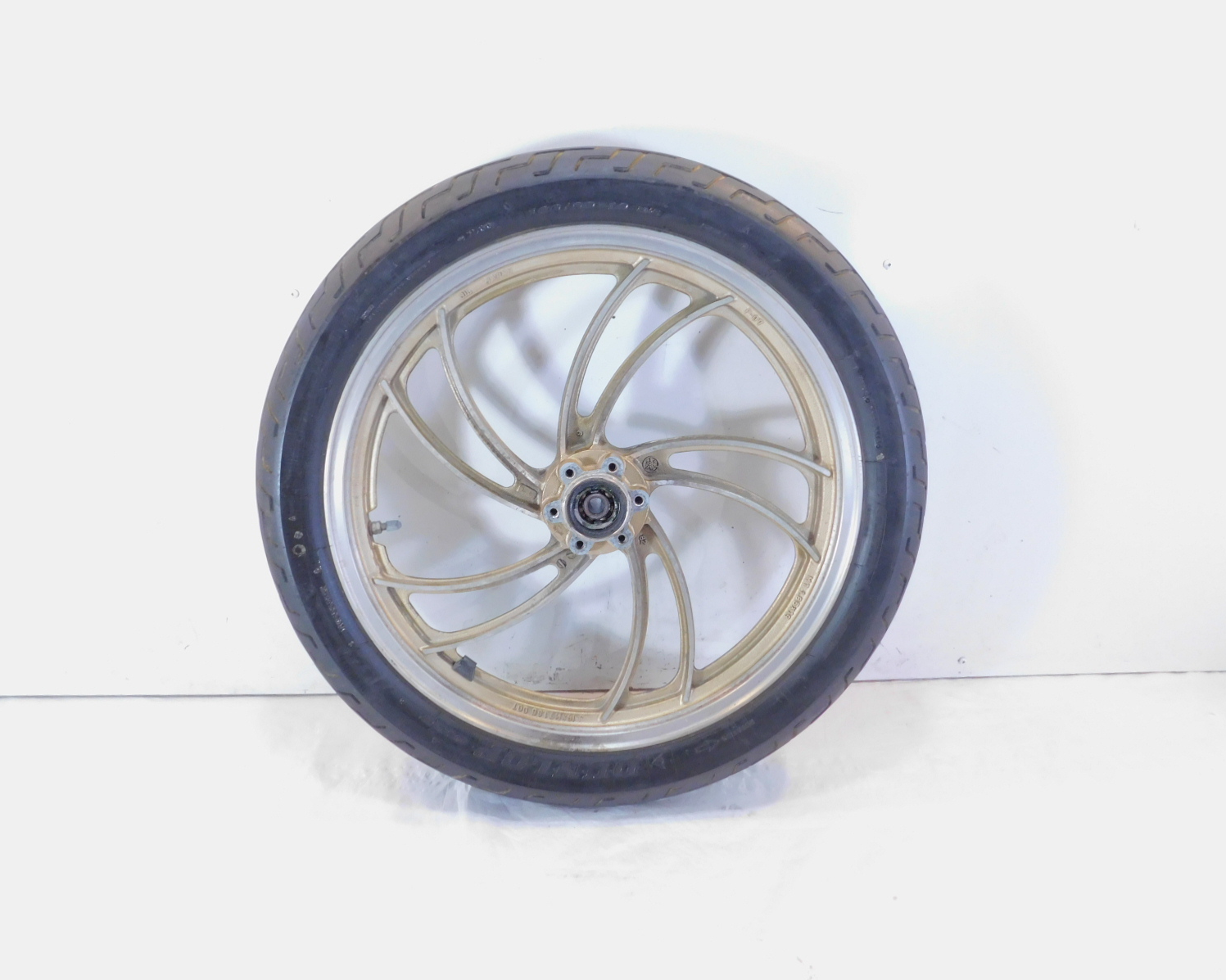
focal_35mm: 24
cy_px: 490
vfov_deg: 58.8
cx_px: 579
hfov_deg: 70.2
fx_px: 871
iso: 400
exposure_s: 1/30
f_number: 3
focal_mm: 4
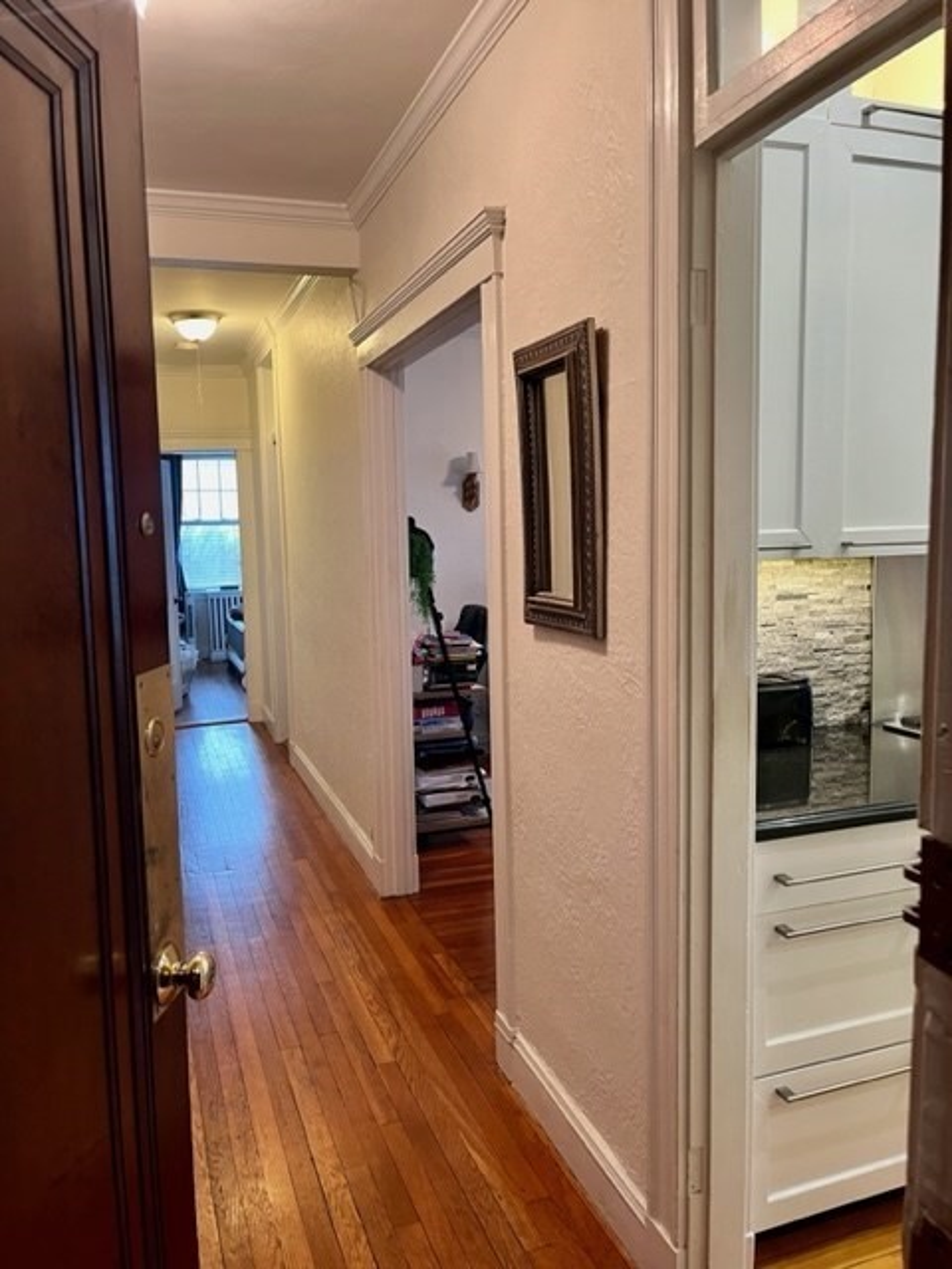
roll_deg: +2.8
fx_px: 953
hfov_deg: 53.1
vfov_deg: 67.3
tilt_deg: -6.8
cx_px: 476
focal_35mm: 26
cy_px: 634
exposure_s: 1/60
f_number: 1.6
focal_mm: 5.1
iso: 125
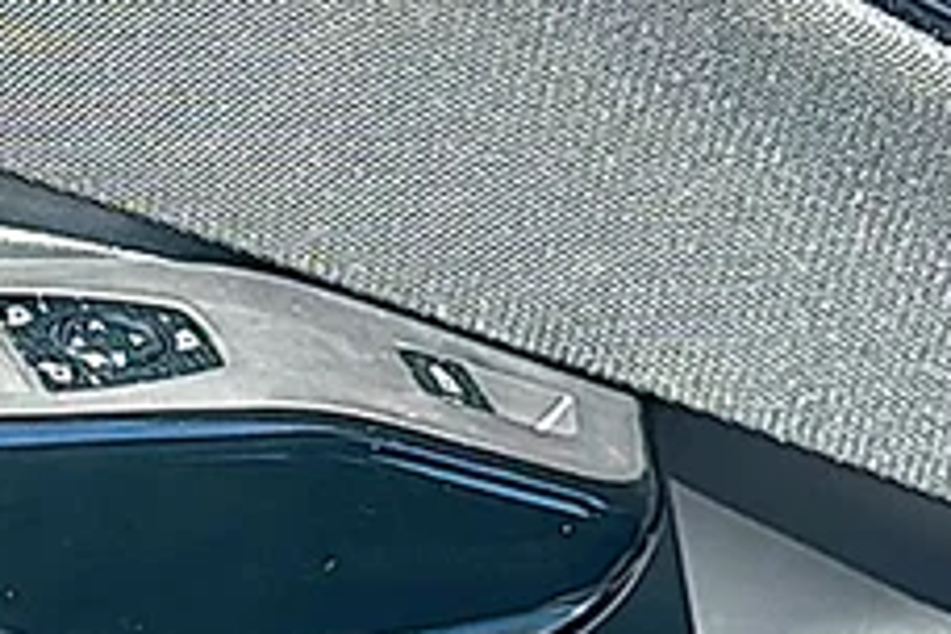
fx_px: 4041
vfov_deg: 8.9
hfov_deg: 13.1
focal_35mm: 153
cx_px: -133
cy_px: -27
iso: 80
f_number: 1.78
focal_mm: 6.86
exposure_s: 1/1074
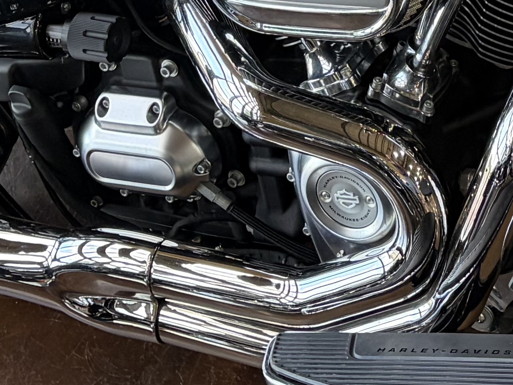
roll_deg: +17.1
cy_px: -319
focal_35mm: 119
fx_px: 1764
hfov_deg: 16.4
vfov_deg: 11.5
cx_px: 434
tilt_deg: -30.7
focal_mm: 5.96
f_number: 1.6
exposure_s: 1/60
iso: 160
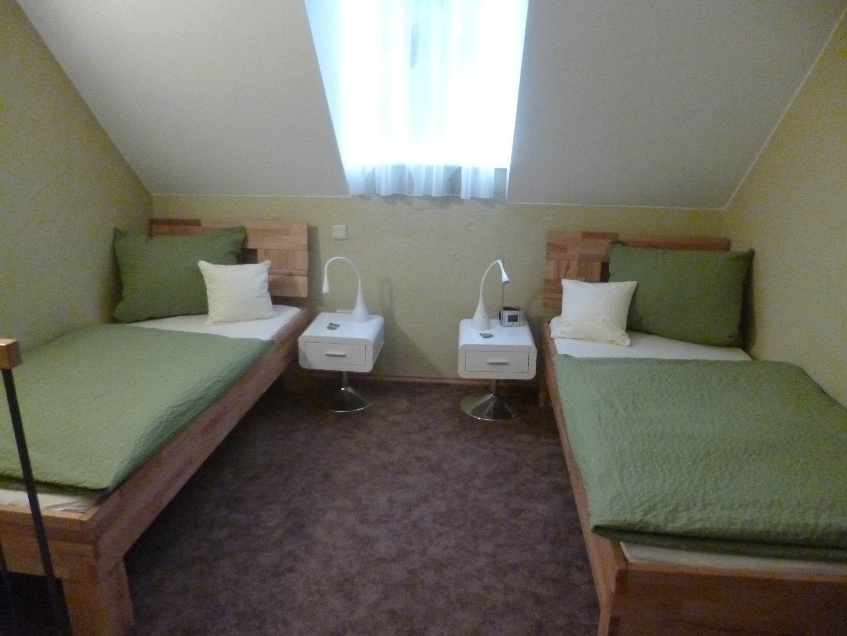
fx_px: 587
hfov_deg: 71.6
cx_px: 424
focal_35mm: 24
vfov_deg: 56.8
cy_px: 318
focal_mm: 4.3
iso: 800
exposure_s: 1/13
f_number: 2.5
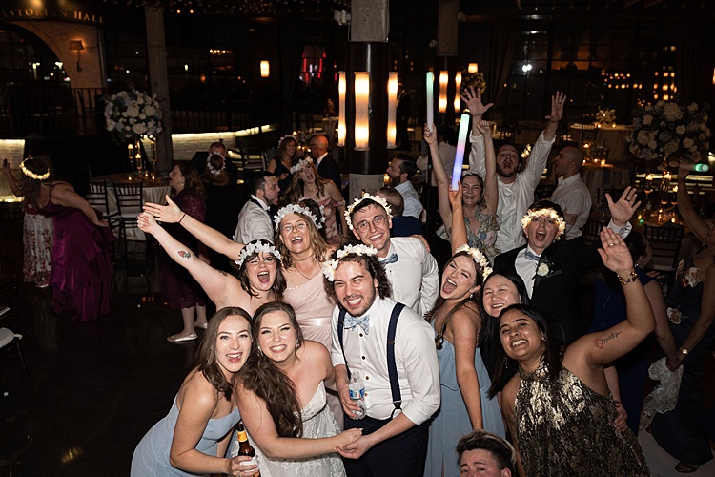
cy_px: 238
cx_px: 358
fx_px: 605
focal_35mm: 30
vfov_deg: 43.0
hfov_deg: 61.2
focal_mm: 30
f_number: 2.5
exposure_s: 1/250
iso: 1250
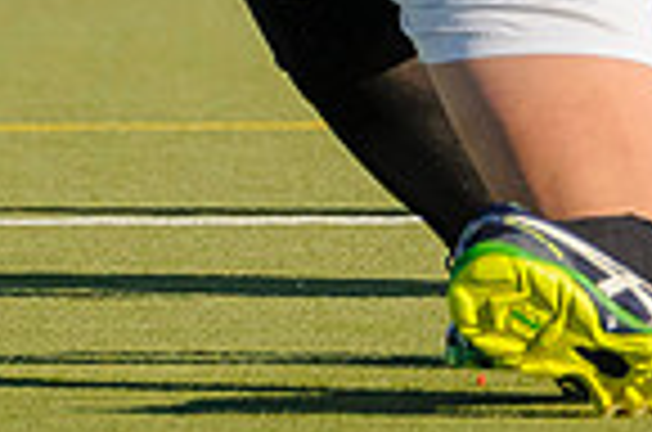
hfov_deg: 1.1
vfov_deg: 0.7
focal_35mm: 1917
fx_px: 34643
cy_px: -753
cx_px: 1533
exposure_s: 1/2000
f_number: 5.6
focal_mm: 200
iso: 400
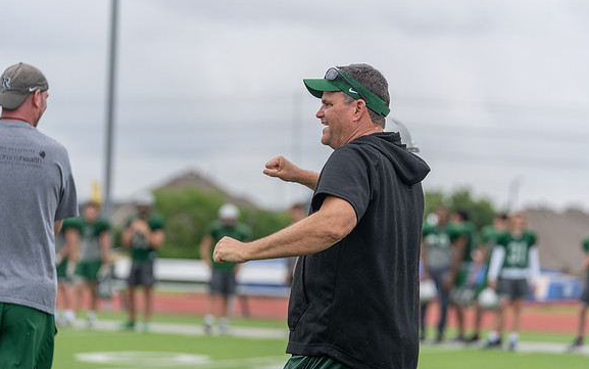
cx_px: 294
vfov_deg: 8.5
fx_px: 2473
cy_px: 187
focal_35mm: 154
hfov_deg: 13.6
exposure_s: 1/1250
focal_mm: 143
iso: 250
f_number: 3.5
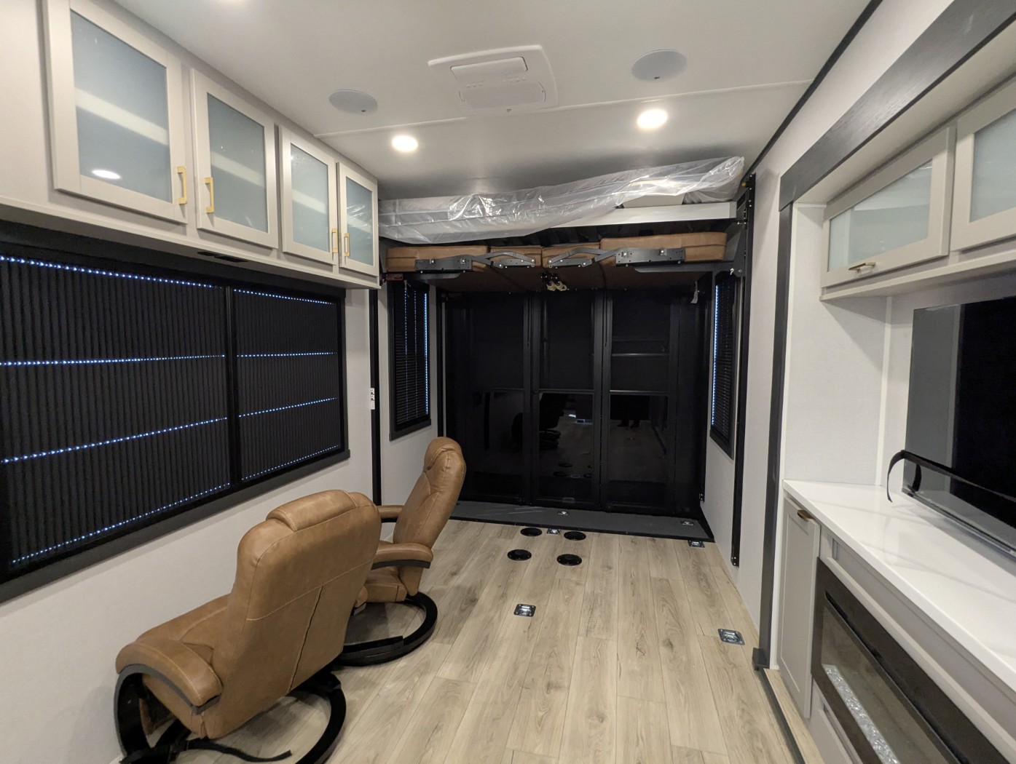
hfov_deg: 94.4
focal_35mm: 16
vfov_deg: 78.2
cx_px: 508
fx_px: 470
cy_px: 382
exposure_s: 1/32.8
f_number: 2.2
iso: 382
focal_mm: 2.35
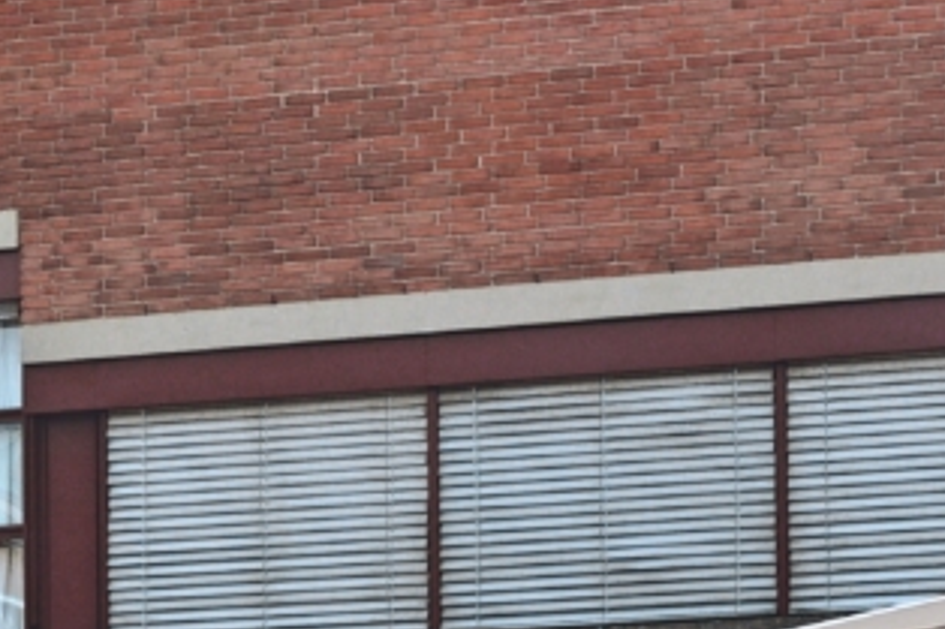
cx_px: 1279
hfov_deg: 10.7
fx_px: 4906
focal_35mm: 187
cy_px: 998
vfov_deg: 7.2
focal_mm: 38
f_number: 11
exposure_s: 1/400
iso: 400
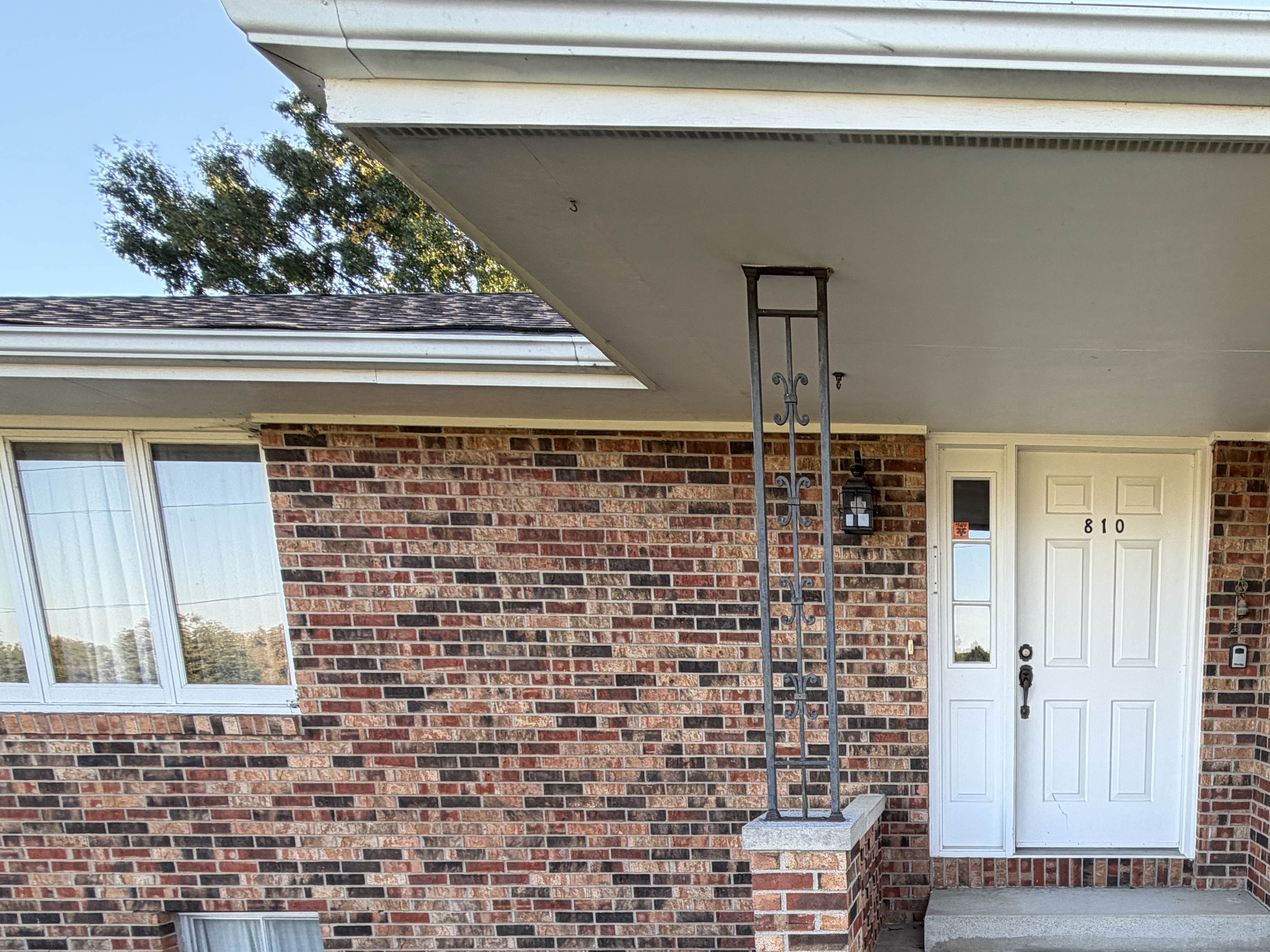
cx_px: 1019
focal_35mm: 25
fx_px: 917
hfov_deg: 63.3
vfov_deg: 49.3
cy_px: 847
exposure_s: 1/121
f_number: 2.2
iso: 50
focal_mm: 2.22
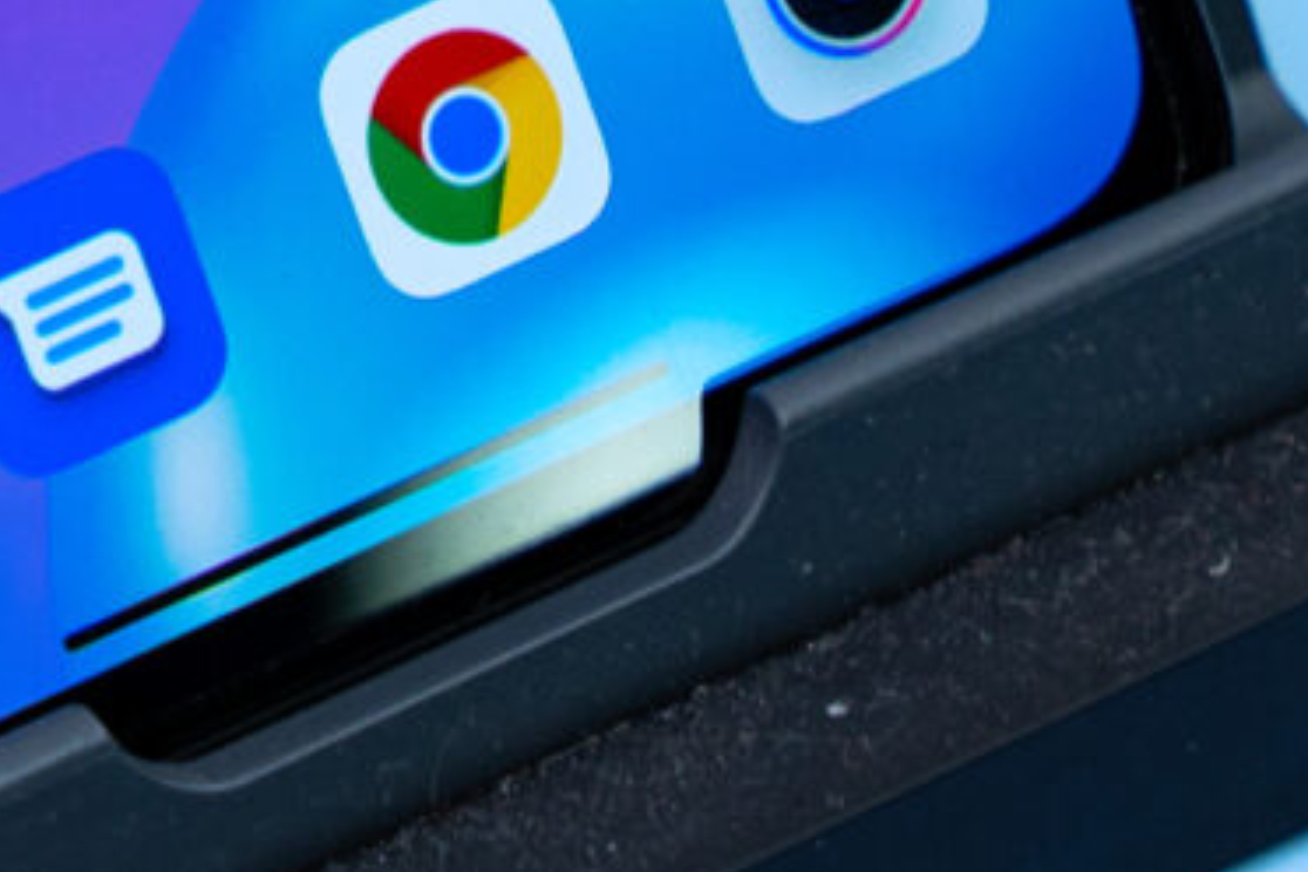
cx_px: -56
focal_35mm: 516
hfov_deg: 4.0
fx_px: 18747
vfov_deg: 2.6
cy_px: -1166
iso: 160
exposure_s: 1/100
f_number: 5
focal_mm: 75
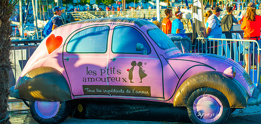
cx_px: 131
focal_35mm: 90
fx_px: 599
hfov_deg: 24.6
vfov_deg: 11.8
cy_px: 37
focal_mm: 80
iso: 100
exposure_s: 1/125
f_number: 5.6
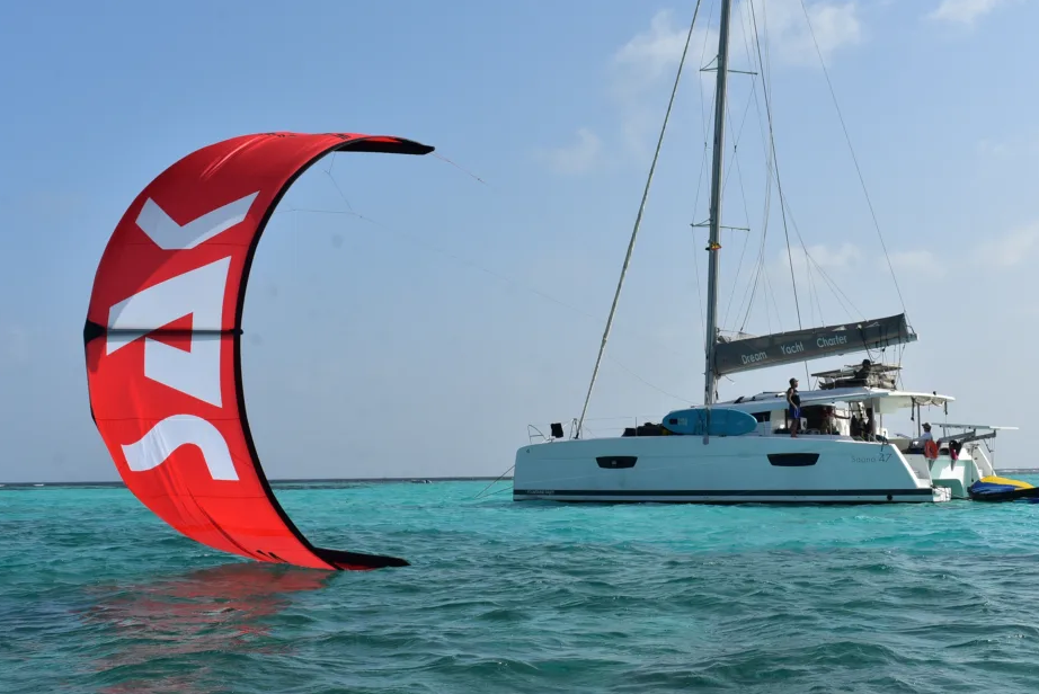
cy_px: 329
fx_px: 1444
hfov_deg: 39.6
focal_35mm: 50
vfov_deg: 27.0
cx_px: 556
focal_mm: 30
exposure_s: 1/200
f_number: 13
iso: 100
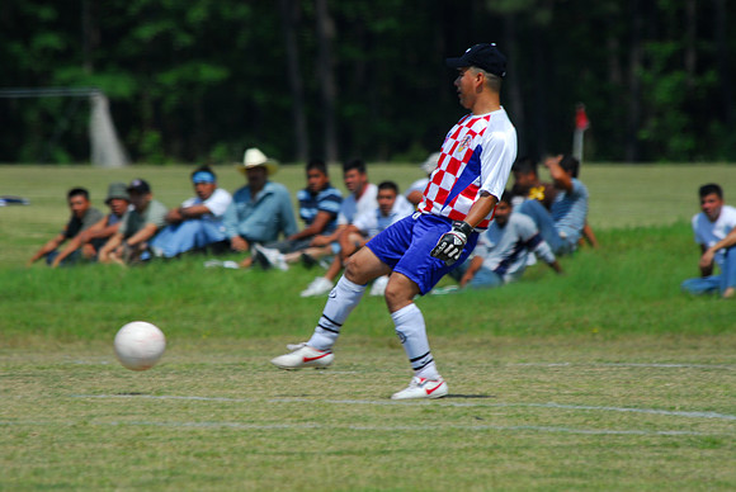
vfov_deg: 2.5
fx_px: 11358
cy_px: 246
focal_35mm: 555
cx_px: 368
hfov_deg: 3.7
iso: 100
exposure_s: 1/160
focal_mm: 370
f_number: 5.6
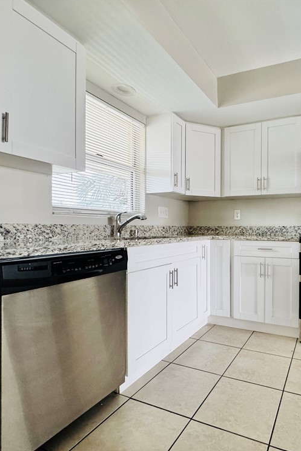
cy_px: 229
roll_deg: -0.6
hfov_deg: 58.6
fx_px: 251
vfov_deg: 84.0
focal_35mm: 20
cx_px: 227
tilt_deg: -1.5
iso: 320
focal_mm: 2.22
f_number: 2.2
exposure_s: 1/75
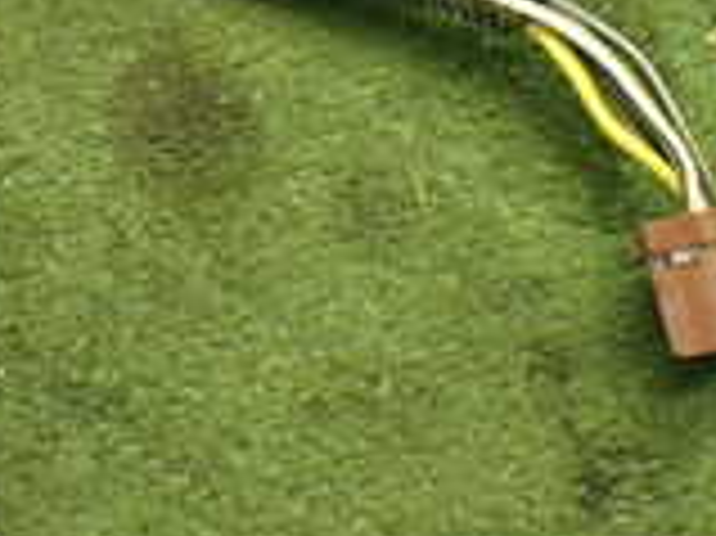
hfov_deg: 16.6
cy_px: -257
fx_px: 2336
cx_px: -158
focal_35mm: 113
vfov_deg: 12.5
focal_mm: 5.4
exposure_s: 1/80
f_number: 2.3
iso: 800
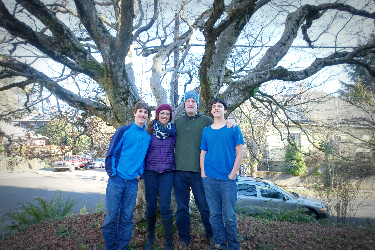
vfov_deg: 53.1
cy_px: 125
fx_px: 250
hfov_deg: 73.7
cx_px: 188
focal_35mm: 24
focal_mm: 8.8
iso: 125
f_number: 4
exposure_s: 1/160
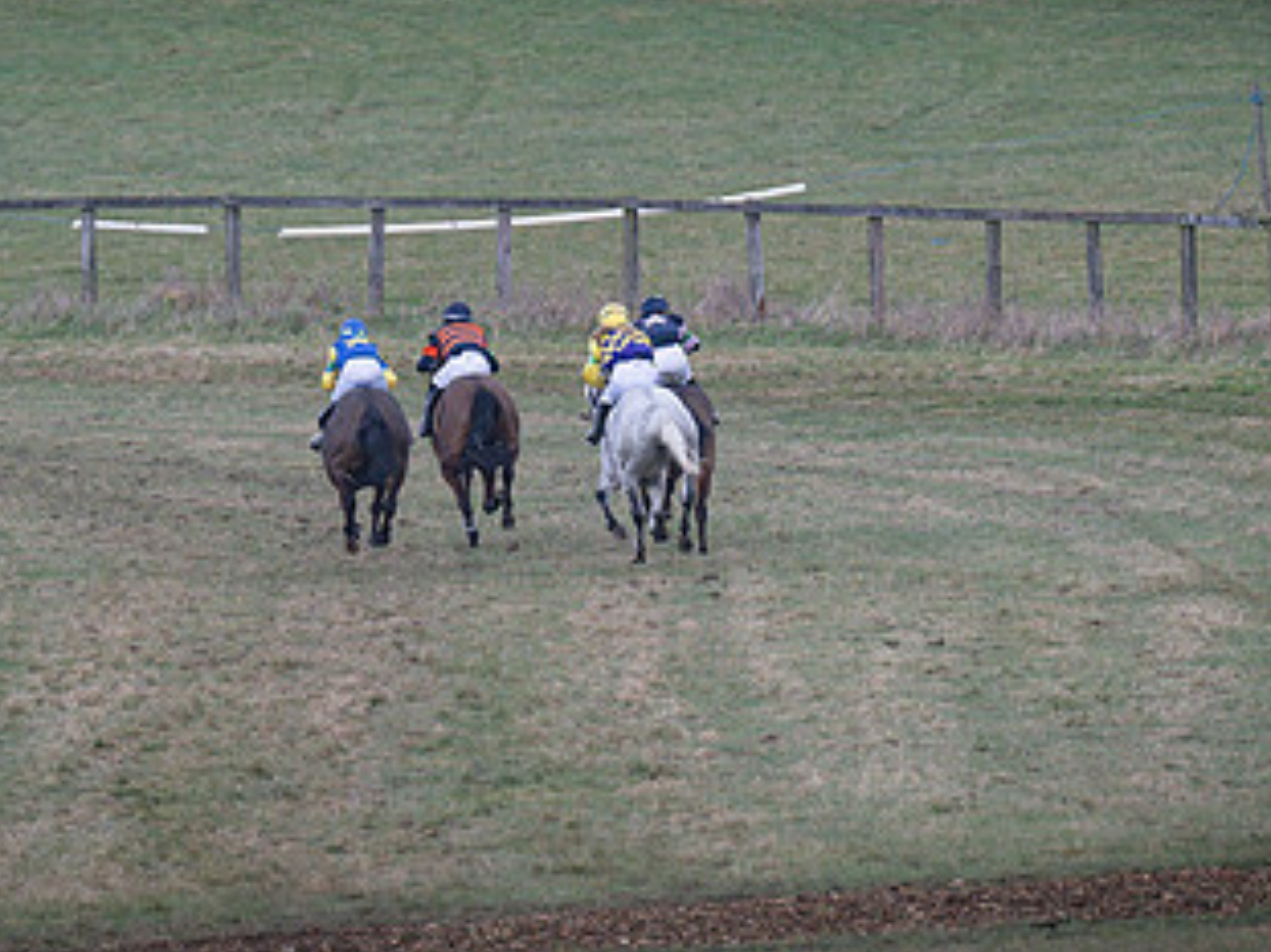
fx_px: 24738
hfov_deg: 2.9
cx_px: 712
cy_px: 500
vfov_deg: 2.2
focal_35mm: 674
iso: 320
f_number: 5
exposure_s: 1/1000
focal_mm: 200
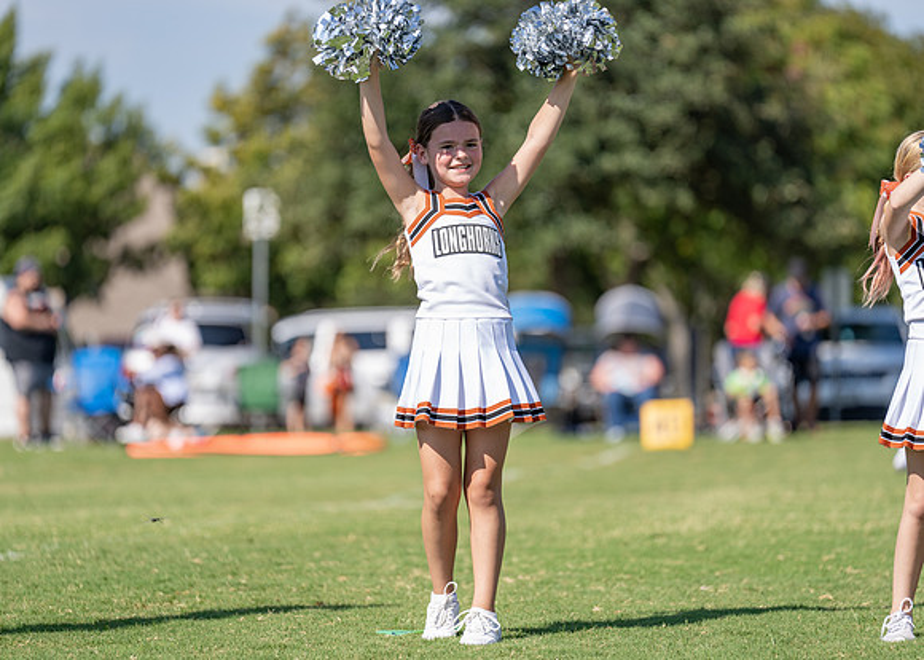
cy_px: 335
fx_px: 5171
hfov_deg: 10.2
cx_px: 457
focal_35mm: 197
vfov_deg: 7.3
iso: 125
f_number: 2.8
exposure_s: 1/1600
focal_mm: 185
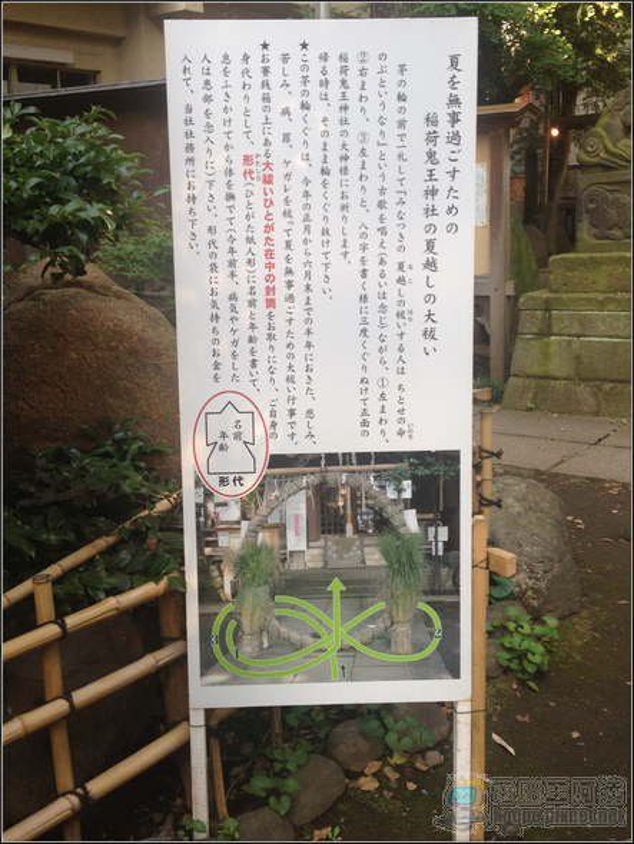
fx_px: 854
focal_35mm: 35
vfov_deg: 52.6
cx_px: 317
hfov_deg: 40.7
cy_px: 422
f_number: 2.4
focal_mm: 4.28
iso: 80
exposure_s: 1/120
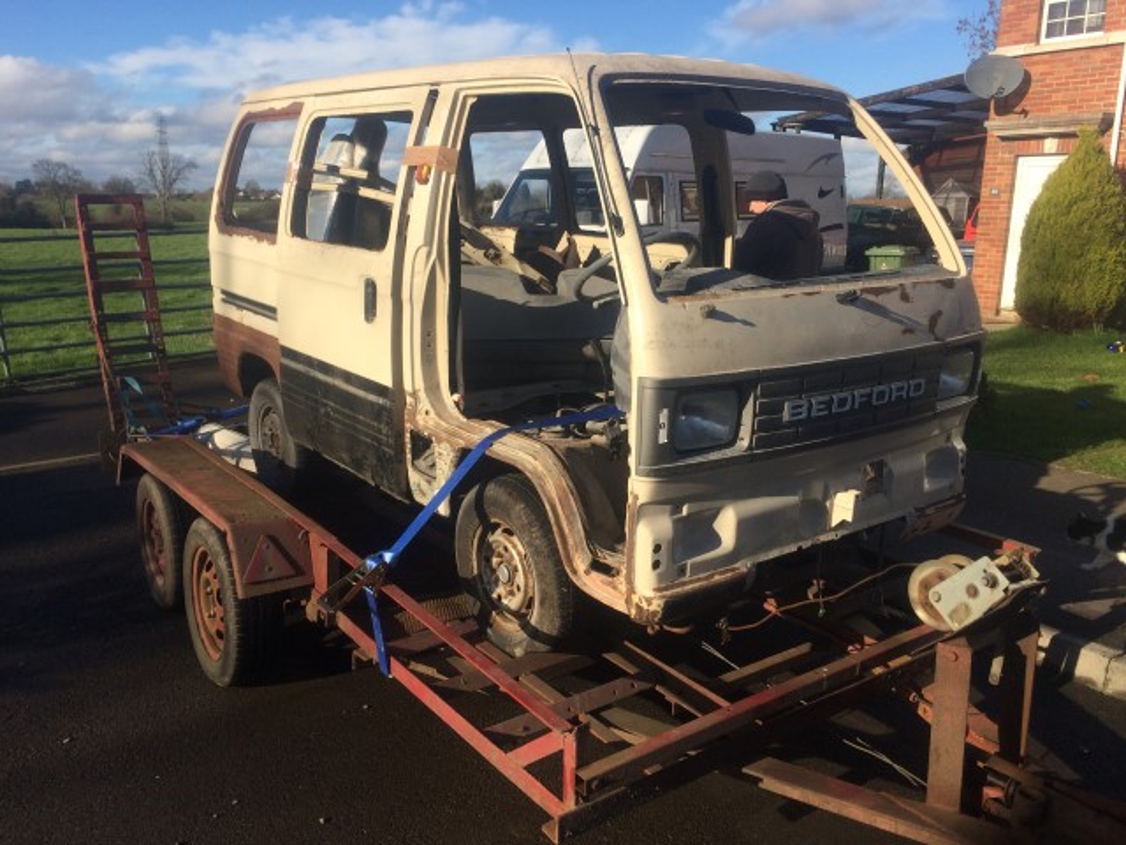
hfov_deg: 61.7
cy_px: 422
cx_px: 563
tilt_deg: -15.4
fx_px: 943
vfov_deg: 48.2
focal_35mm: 29
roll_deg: -1.3
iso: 32
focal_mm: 4.15
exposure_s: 1/1953
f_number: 2.2
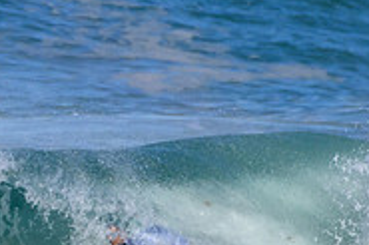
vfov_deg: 0.4
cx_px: 172
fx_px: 32115
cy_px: 266
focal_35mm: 3136
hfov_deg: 0.7
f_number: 11
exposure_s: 1/3200
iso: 1100
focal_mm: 1000
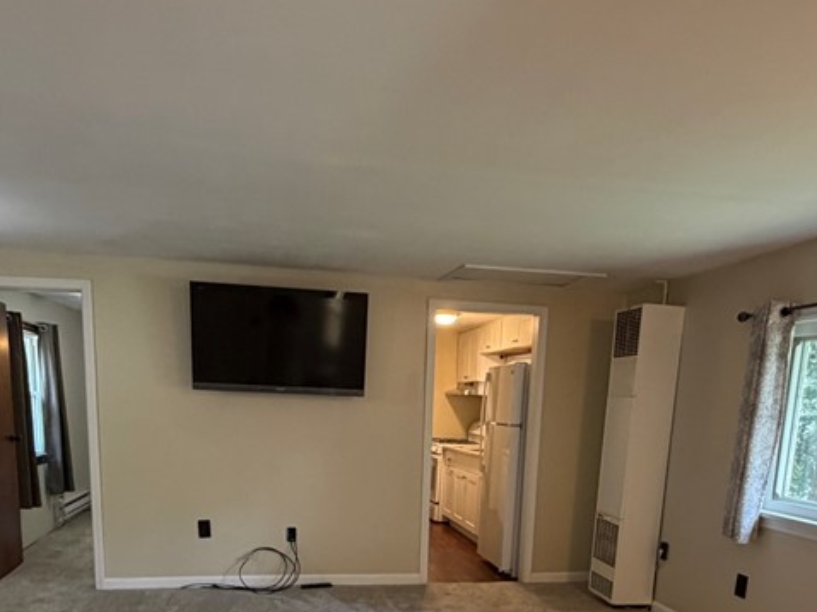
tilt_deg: -10.1
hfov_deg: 60.0
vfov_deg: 43.5
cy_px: 527
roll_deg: -0.9
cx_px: 410
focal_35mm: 30
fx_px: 708
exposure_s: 1/60
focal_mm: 2.22
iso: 400
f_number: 2.2
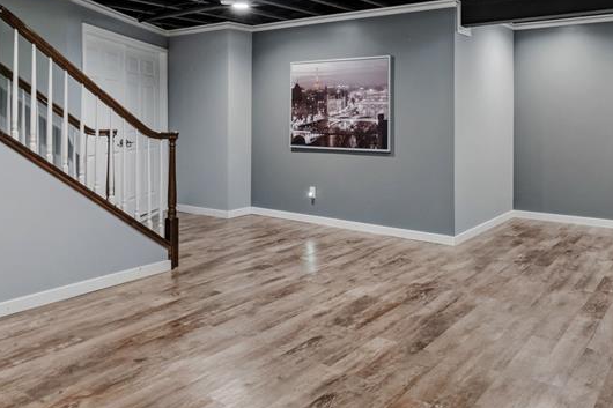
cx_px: 401
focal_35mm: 29
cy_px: 104
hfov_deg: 62.3
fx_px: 494
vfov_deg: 43.6
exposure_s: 2
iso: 1250
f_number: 8
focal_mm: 10
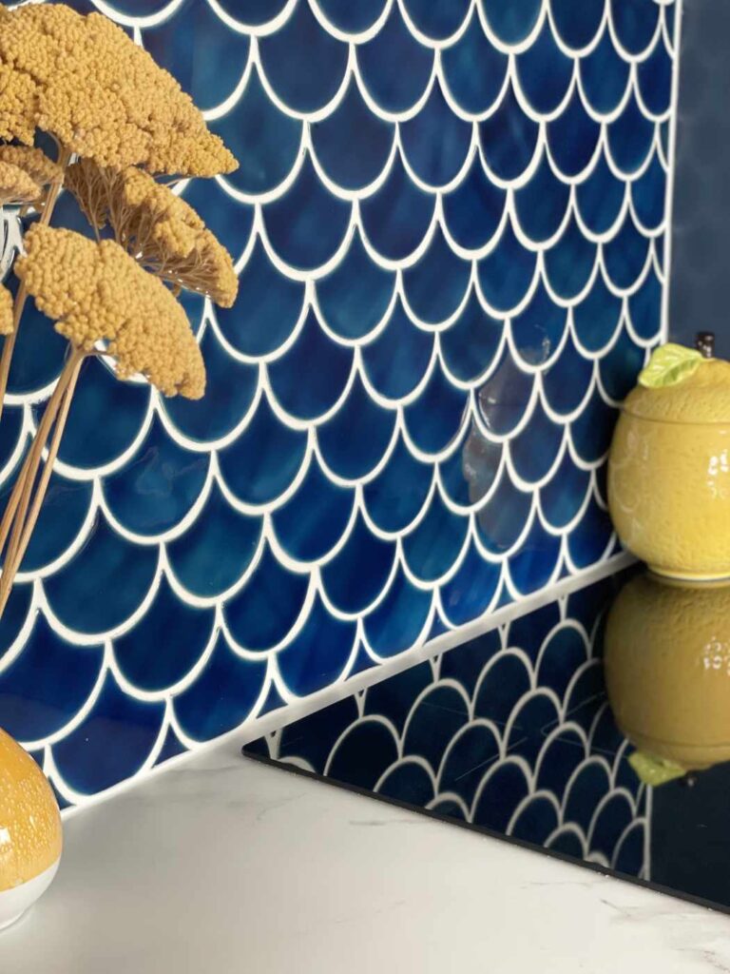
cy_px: 487
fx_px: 1462
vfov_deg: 36.8
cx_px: 365
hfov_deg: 28.0
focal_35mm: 52
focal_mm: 6
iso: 160
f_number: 2
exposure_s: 1/122
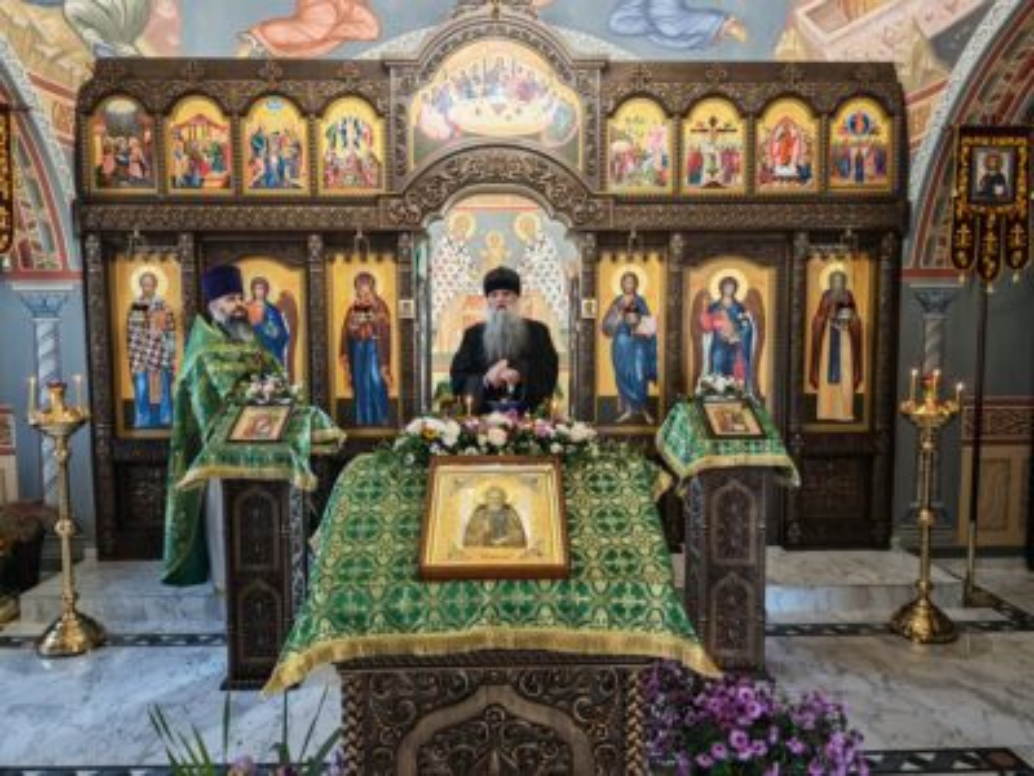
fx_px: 687
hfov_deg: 73.9
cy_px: 388
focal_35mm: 23
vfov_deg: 58.9
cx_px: 517
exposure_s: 1/67
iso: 400
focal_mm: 6.55
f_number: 1.6
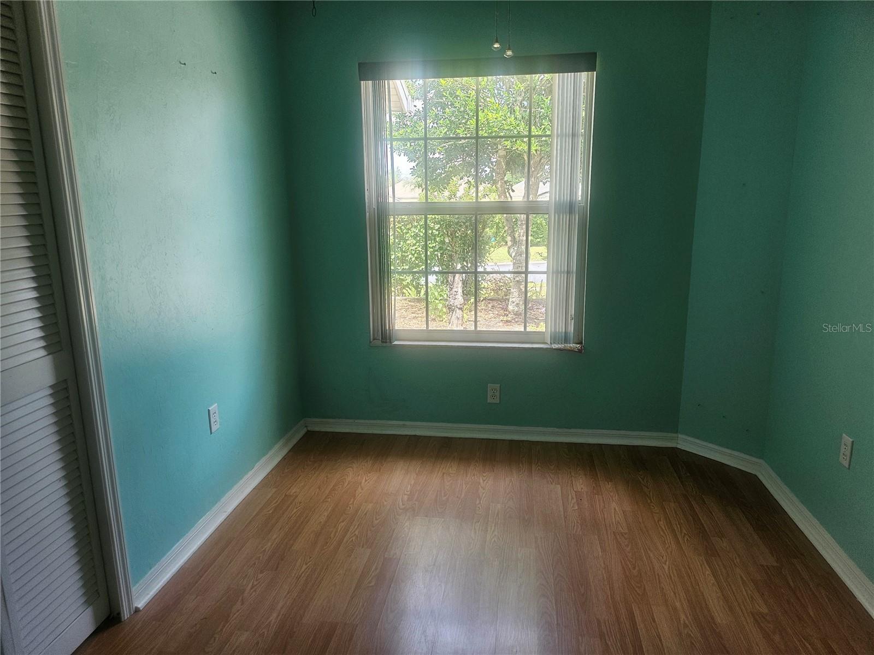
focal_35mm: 24
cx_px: 437
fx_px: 606
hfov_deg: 71.6
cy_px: 328
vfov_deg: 56.8
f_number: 1.8
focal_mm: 5
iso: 80
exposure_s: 1/120
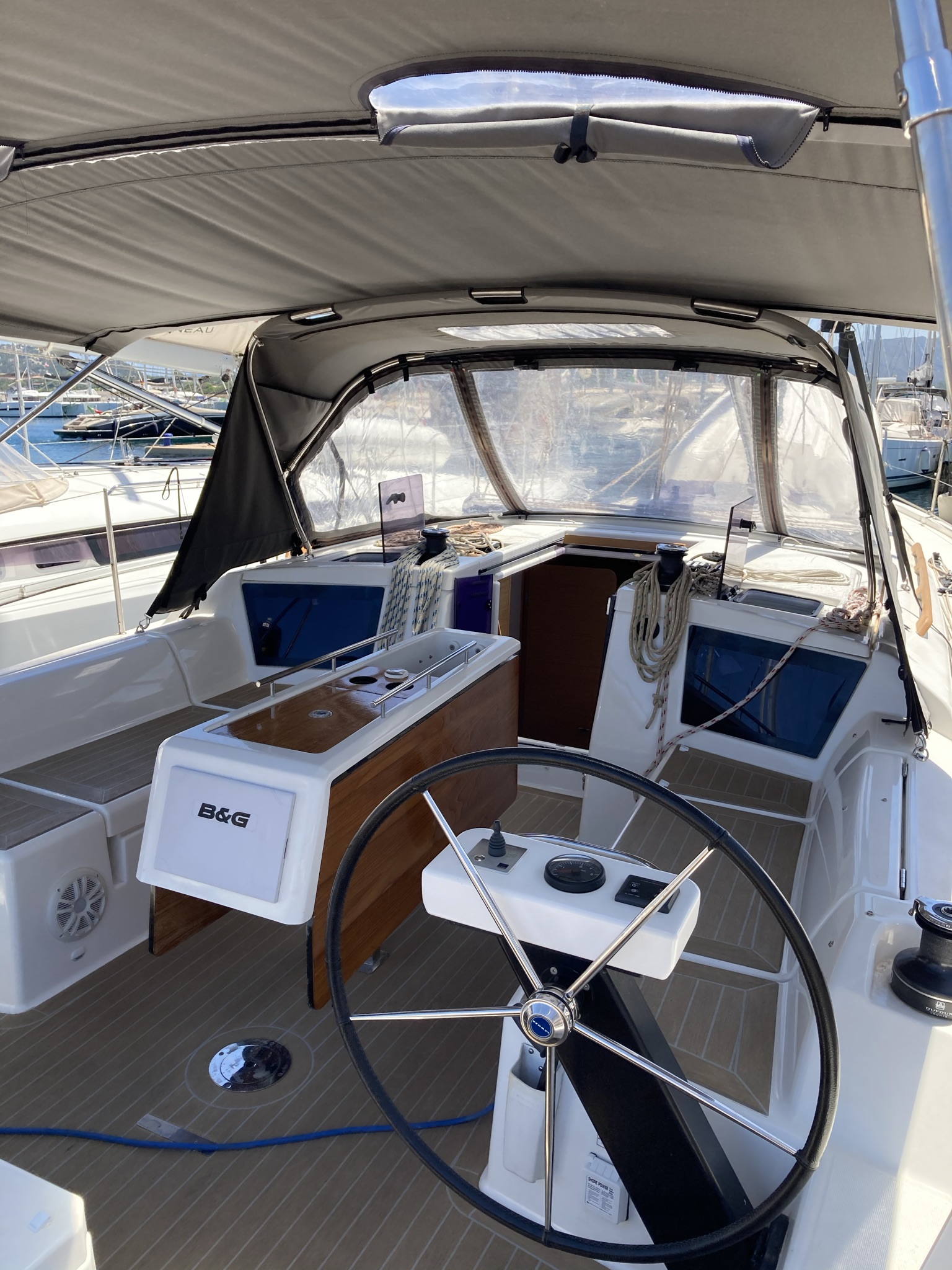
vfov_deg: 63.4
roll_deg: +0.0
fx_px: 1027
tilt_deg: -12.3
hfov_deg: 49.7
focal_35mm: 28
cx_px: 476
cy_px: 635
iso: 20
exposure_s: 1/934
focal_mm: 3.99
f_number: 1.8
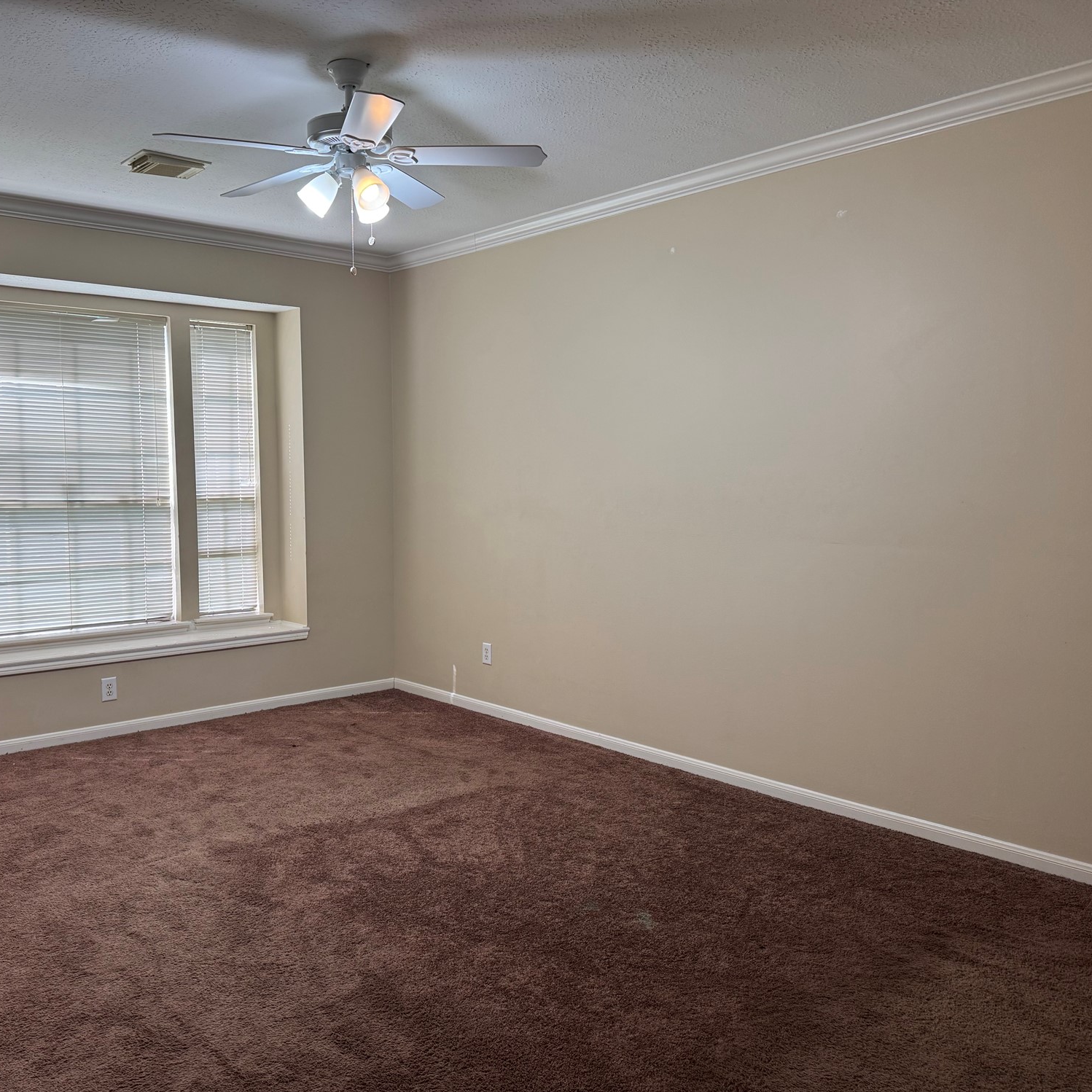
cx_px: 482
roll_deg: +0.2
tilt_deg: -5.7
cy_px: 558
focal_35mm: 29
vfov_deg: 55.6
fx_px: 1035
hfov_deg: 55.5
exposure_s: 1/120
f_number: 1.78
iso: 160
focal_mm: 6.76
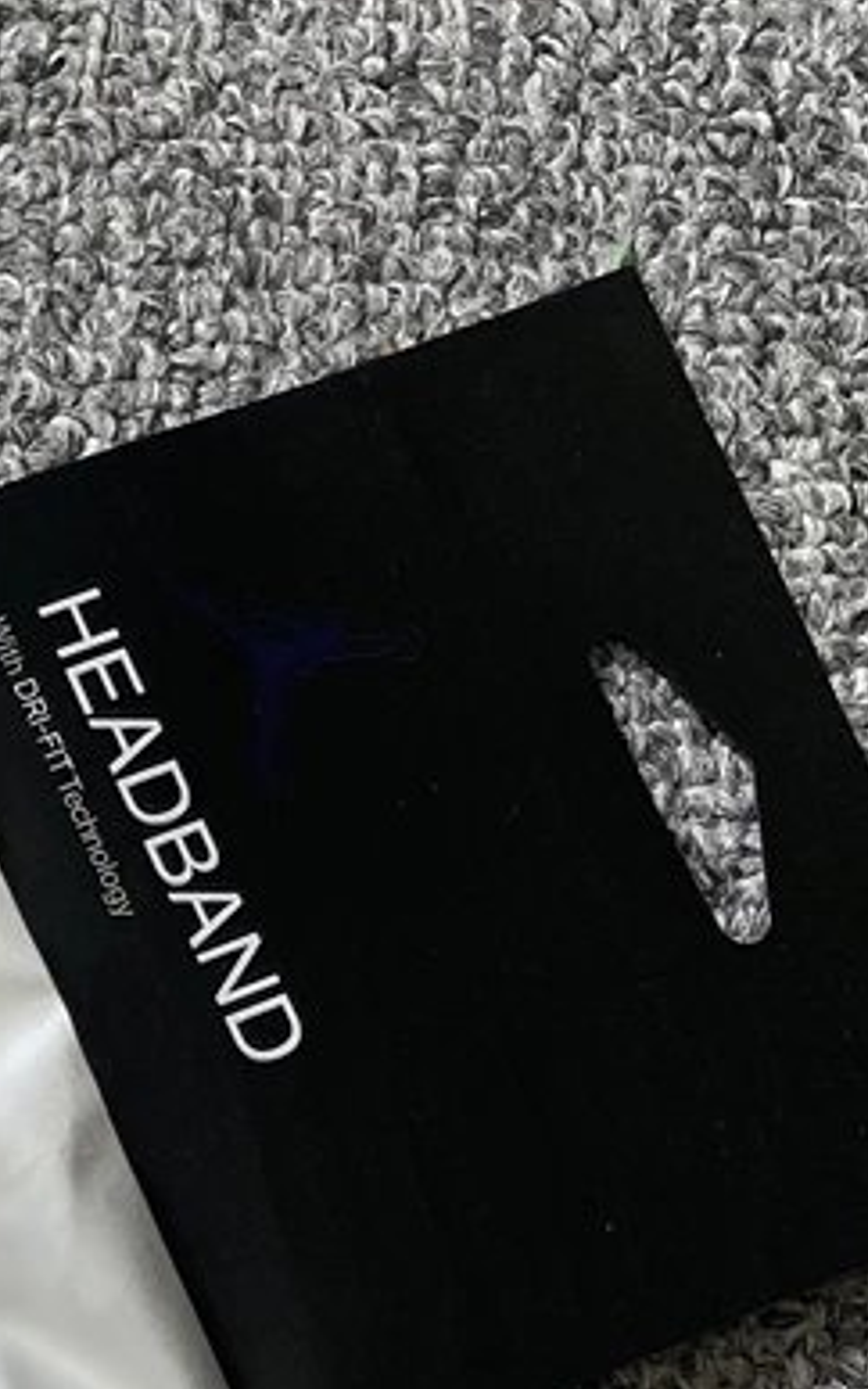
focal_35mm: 77
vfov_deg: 25.2
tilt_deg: -84.3
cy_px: 1450
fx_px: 2913
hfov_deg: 14.3
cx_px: -839
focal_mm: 4.2
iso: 125
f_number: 1.6
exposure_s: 1/121
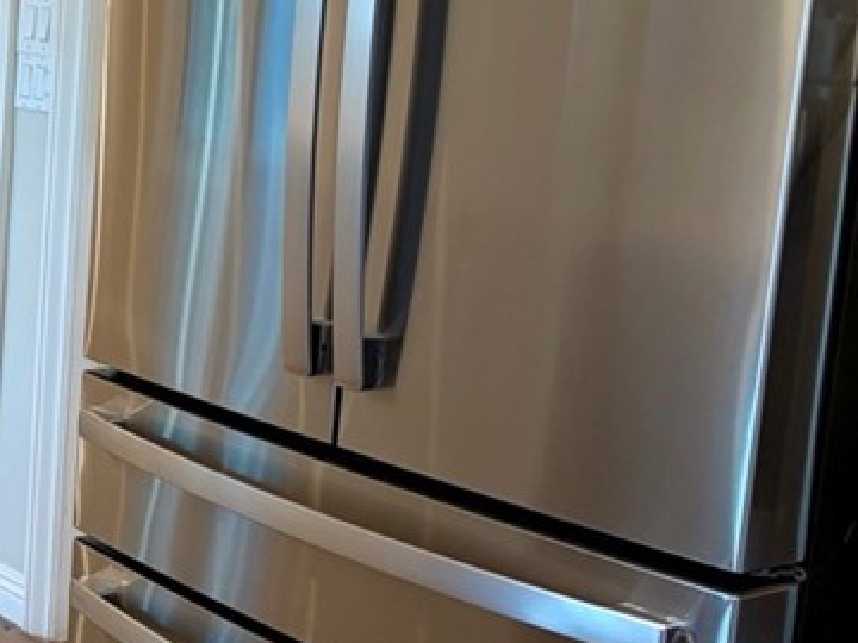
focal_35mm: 74
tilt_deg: -8.4
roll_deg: -0.5
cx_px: -265
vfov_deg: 19.9
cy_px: 241
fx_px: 1834
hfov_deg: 23.3
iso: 125
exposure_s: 1/60
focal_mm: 5.96
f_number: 1.6
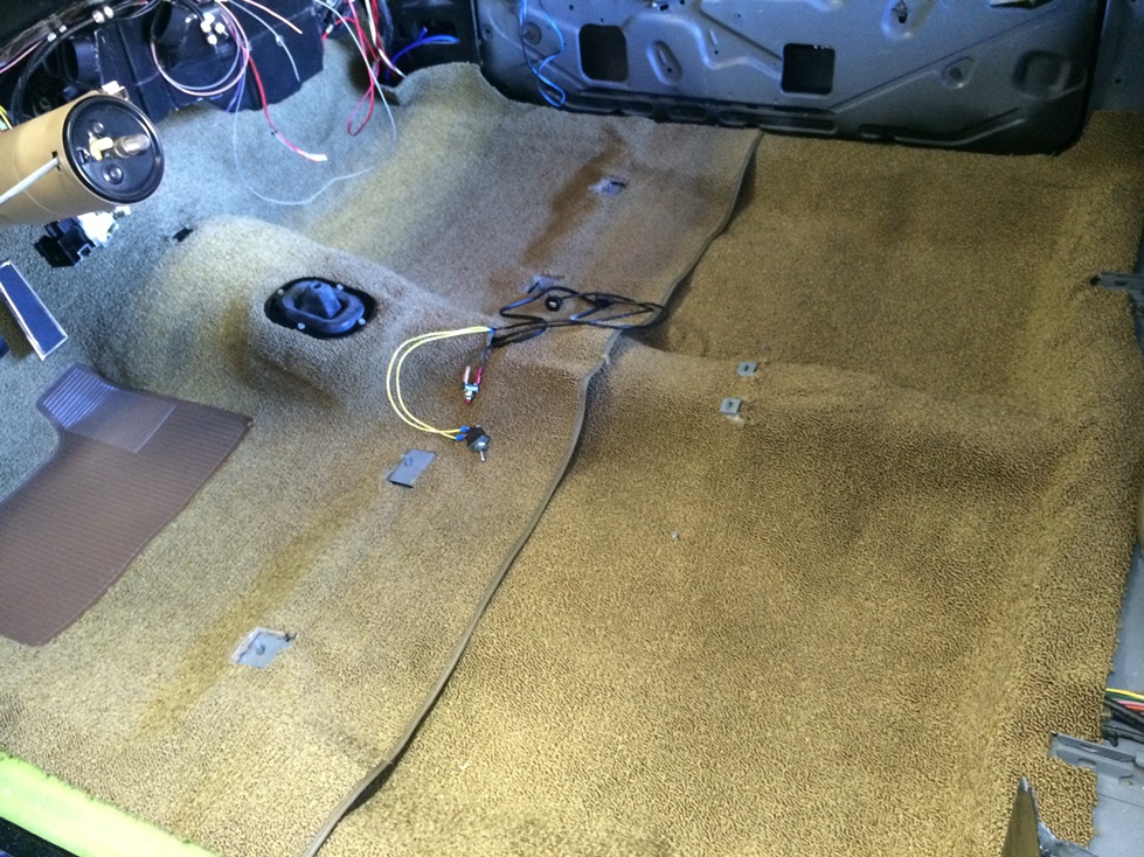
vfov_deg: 46.8
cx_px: 572
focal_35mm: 30
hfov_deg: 60.0
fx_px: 991
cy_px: 428
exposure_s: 1/15
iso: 320
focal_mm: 4.12
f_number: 2.2
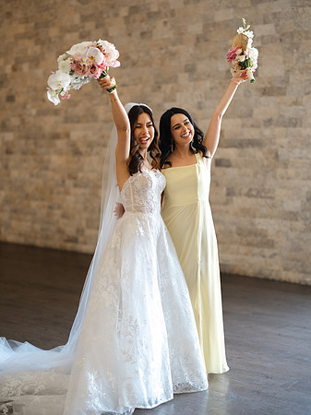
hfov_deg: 23.3
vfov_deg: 30.7
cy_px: 208
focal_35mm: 63
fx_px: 755
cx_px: 156
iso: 400
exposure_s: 1/200
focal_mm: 80
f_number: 1.7
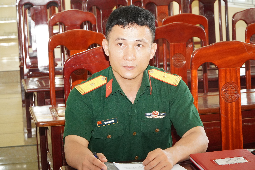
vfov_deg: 14.0
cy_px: 85
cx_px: 128
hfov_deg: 20.9
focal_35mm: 98
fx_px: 690
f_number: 9
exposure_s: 1/100
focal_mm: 65
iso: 3200
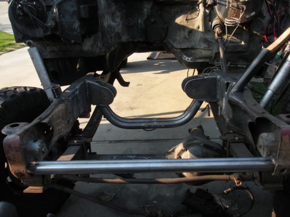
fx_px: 293
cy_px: 108
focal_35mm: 35
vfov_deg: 40.7
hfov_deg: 52.6
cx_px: 145
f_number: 3.5
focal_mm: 6.3
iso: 64
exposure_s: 1/130
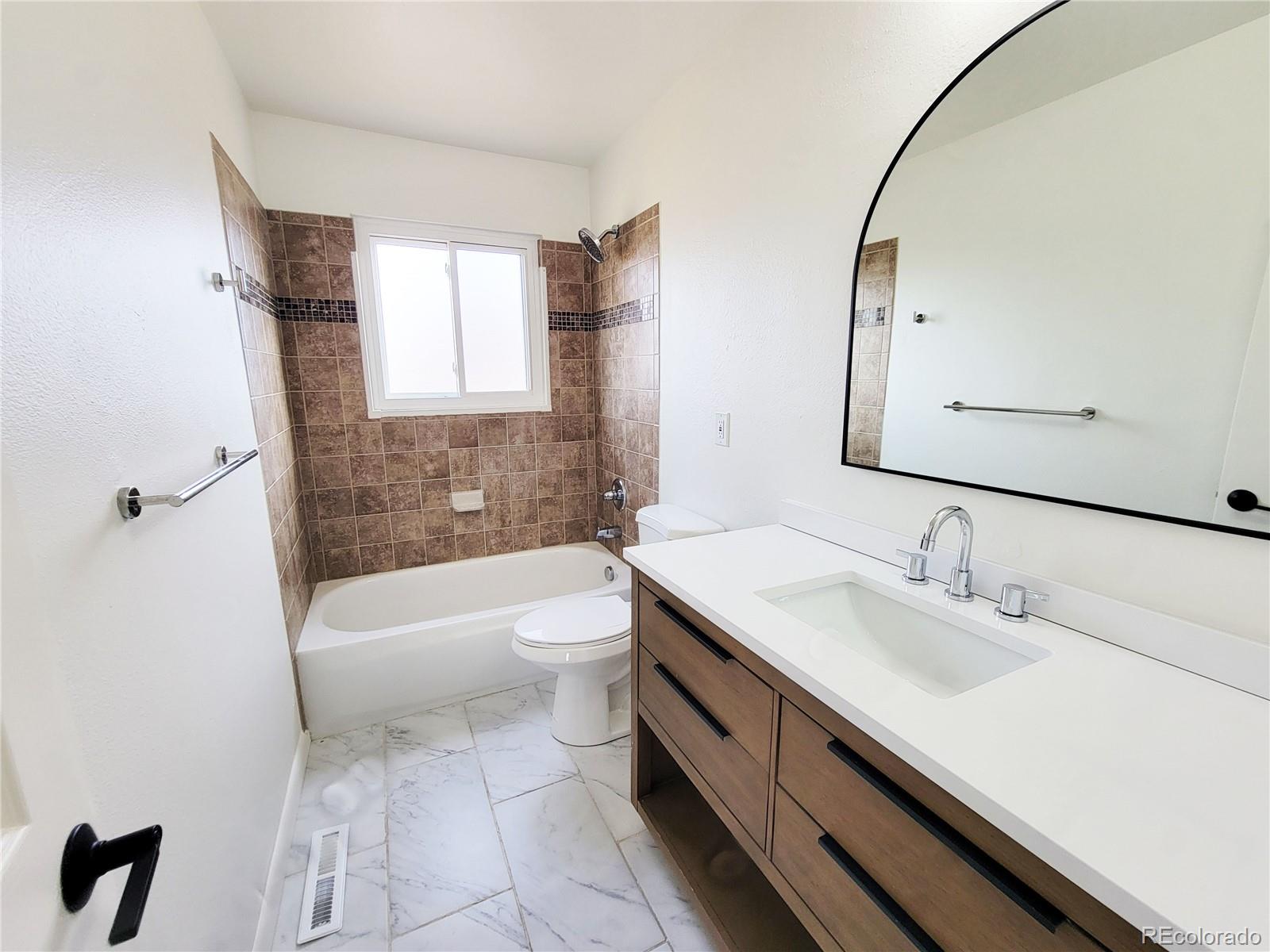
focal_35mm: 13
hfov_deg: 106.2
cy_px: 476
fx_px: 477
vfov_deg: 89.9
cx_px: 635
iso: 64
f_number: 2.2
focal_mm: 2.2
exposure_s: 1/60
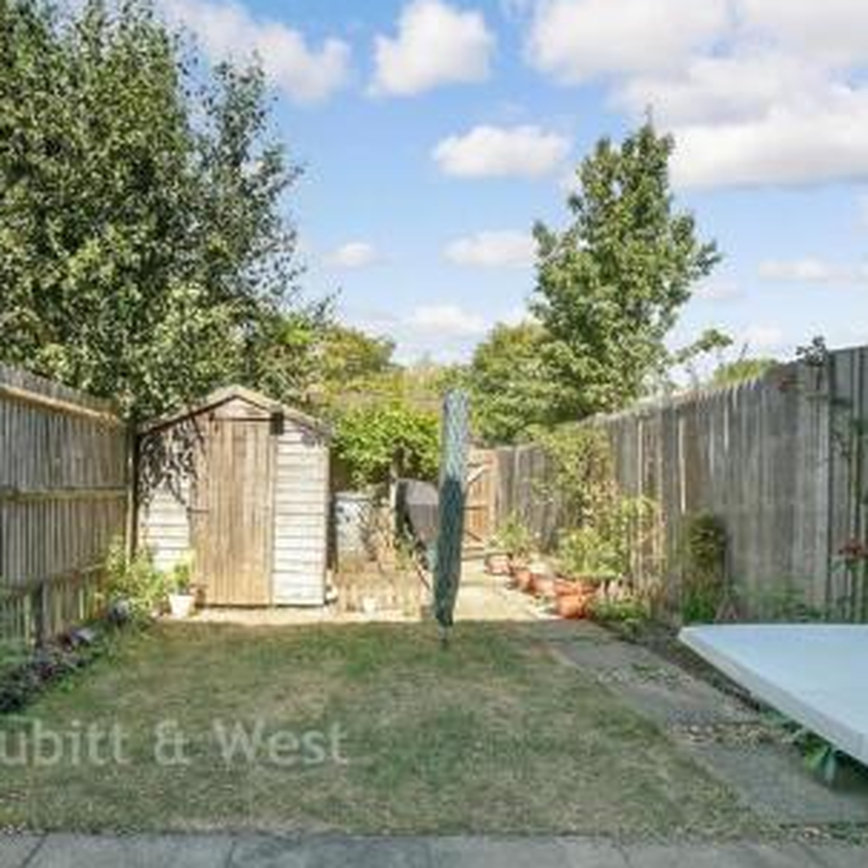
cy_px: 431
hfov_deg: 73.9
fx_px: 567
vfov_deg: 74.8
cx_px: 341
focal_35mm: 20
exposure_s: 1/60
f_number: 8
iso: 160
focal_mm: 10
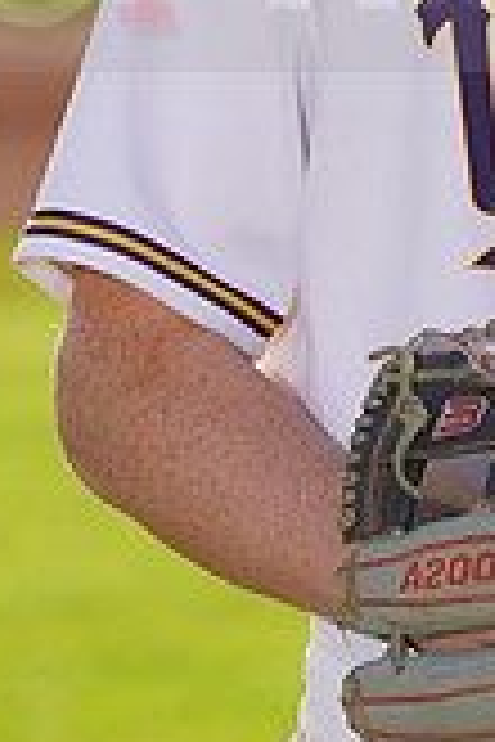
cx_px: 592
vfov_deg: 2.9
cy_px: -72
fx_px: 14746
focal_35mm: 715
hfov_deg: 1.9
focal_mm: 203
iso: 100
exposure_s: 1/250
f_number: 8
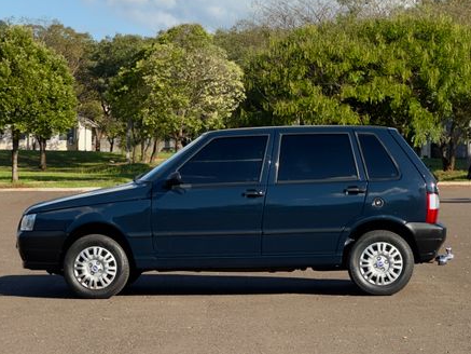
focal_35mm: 83
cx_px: 231
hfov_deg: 23.6
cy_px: 164
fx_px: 1130
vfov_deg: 17.8
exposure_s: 1/622
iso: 25
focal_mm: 9
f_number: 2.8
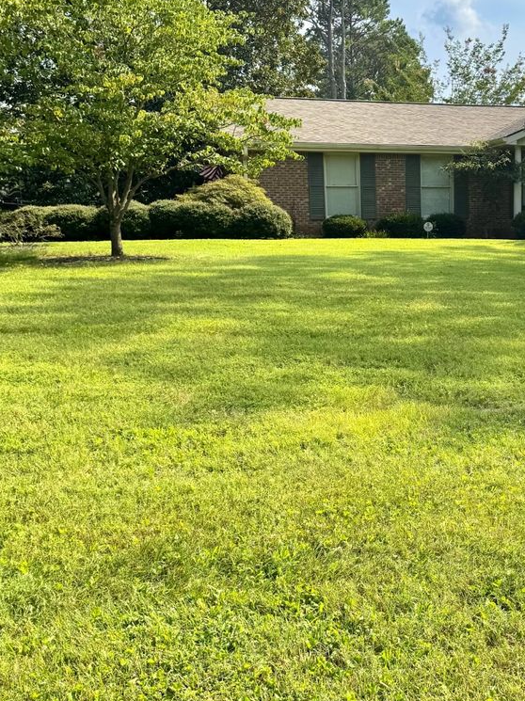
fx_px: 891
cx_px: 451
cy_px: 346
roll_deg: +0.7
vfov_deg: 43.0
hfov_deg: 31.6
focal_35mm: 44
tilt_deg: -8.5
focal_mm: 6.76
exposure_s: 1/3597
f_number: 1.78
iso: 80
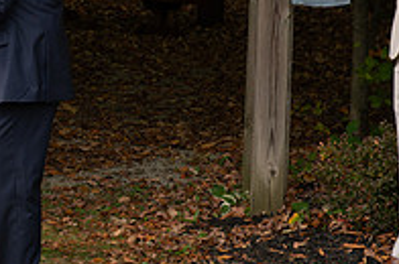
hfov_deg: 10.6
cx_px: -28
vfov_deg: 7.1
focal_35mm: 192
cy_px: 24
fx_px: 2124
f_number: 6.3
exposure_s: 1/125
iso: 400
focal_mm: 60
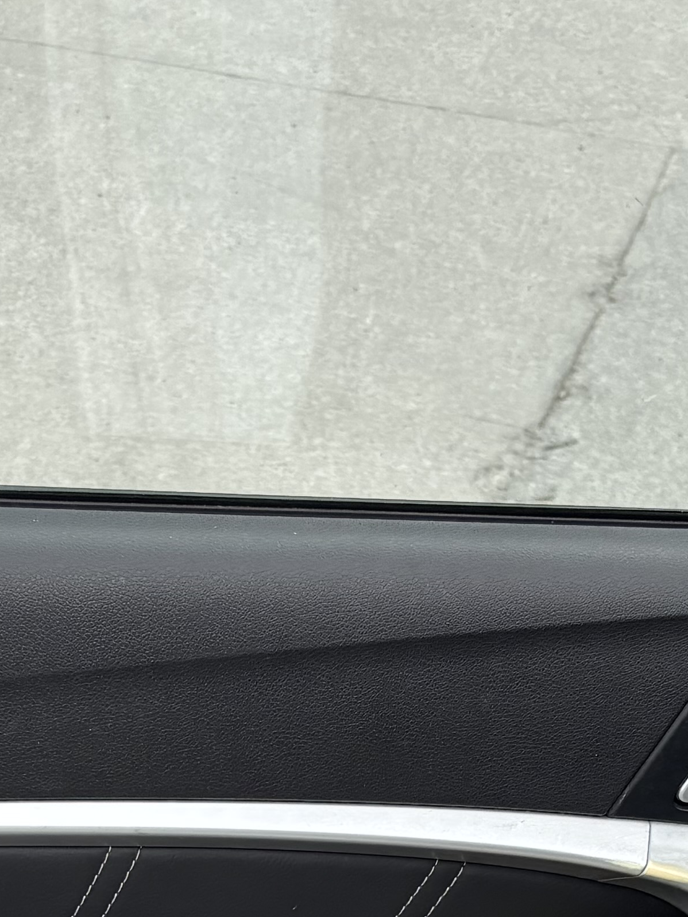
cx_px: 153
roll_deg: -5.9
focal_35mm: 93
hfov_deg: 15.8
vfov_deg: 19.6
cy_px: 1166
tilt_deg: -33.9
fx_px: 2464
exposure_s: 1/505
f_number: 1.6
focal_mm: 5.96
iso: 50
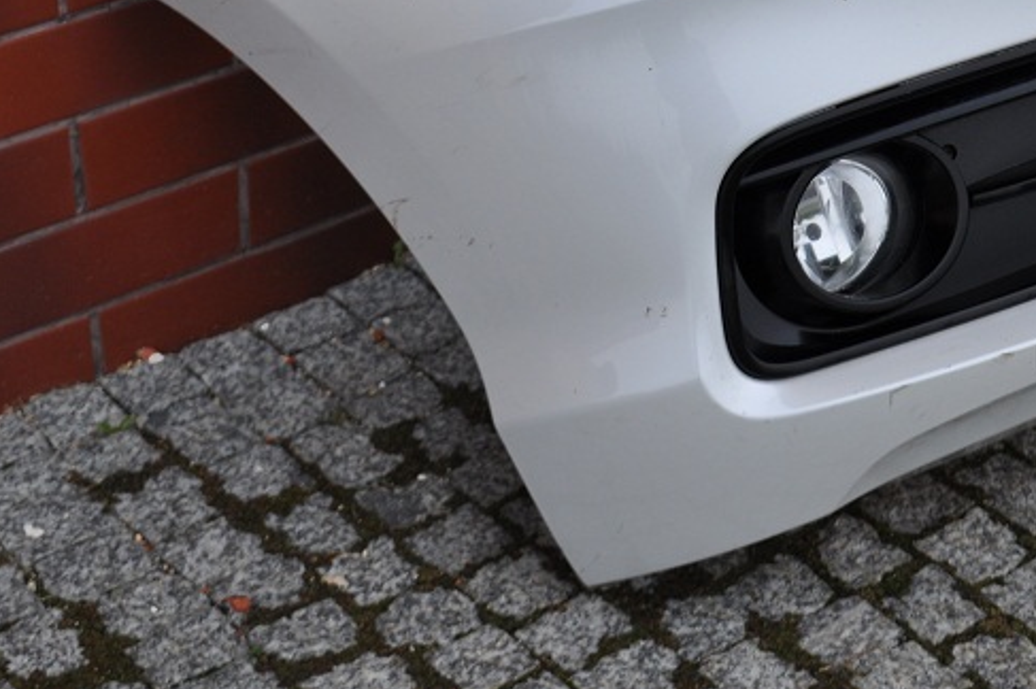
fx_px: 2674
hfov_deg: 21.9
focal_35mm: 93
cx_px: 657
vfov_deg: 14.5
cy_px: 27
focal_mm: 32
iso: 220
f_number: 5.6
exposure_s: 1/125
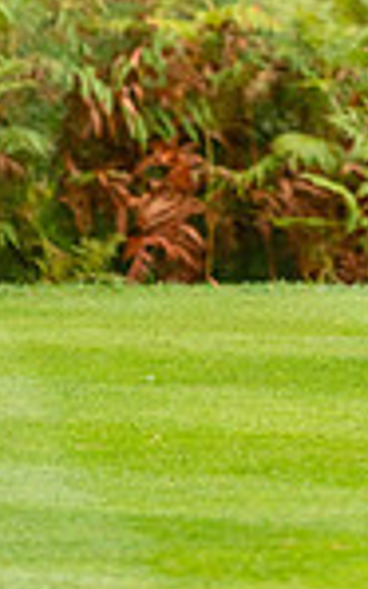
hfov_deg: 1.4
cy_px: -269
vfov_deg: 2.3
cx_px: 510
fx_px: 14825
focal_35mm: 923
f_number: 4
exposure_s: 1/640
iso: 1250
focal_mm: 300
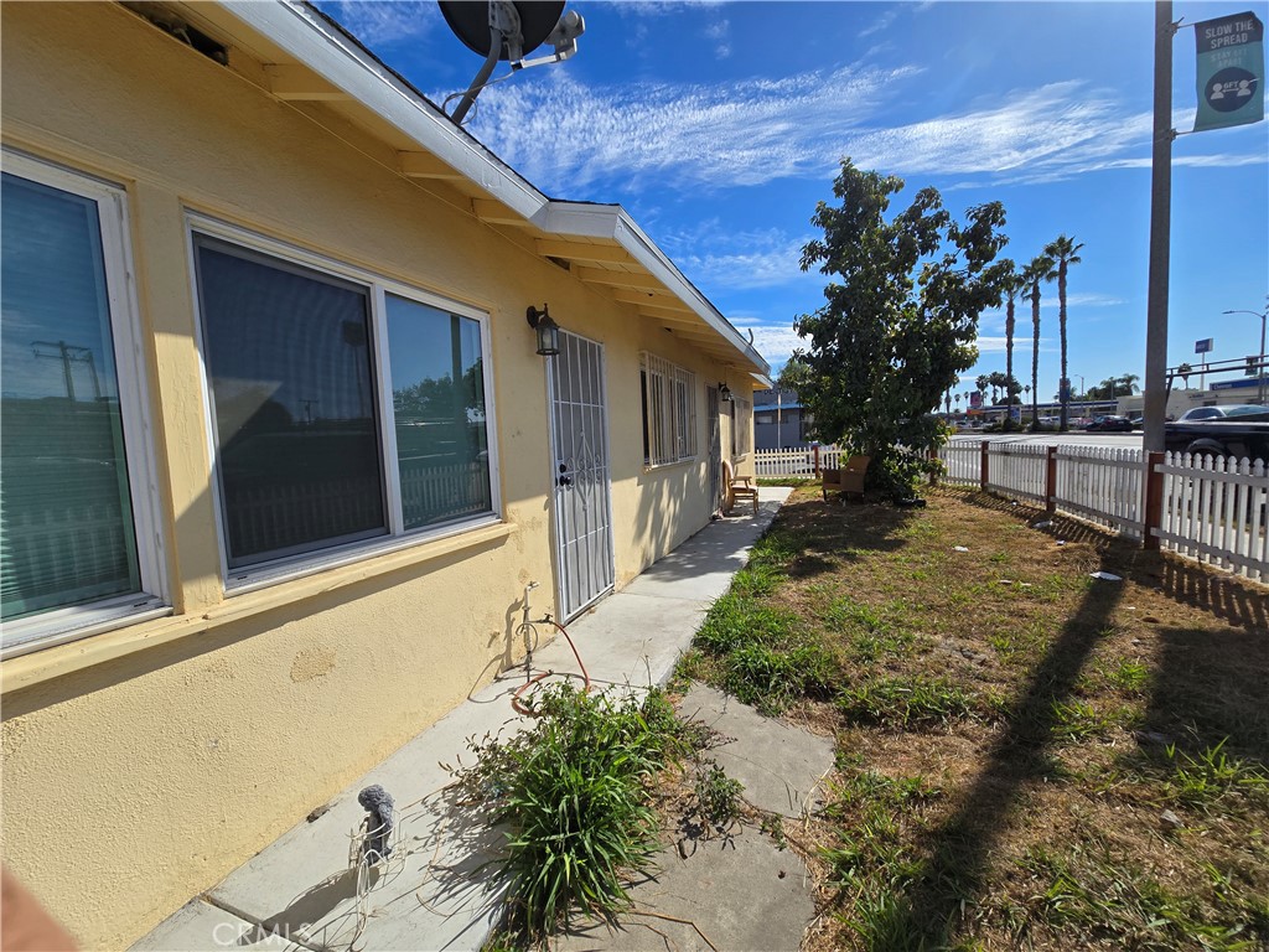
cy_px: 476
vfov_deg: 89.9
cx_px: 634
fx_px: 477
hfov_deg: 106.2
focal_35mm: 13
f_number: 2.2
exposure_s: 1/3381
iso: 50
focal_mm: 2.2
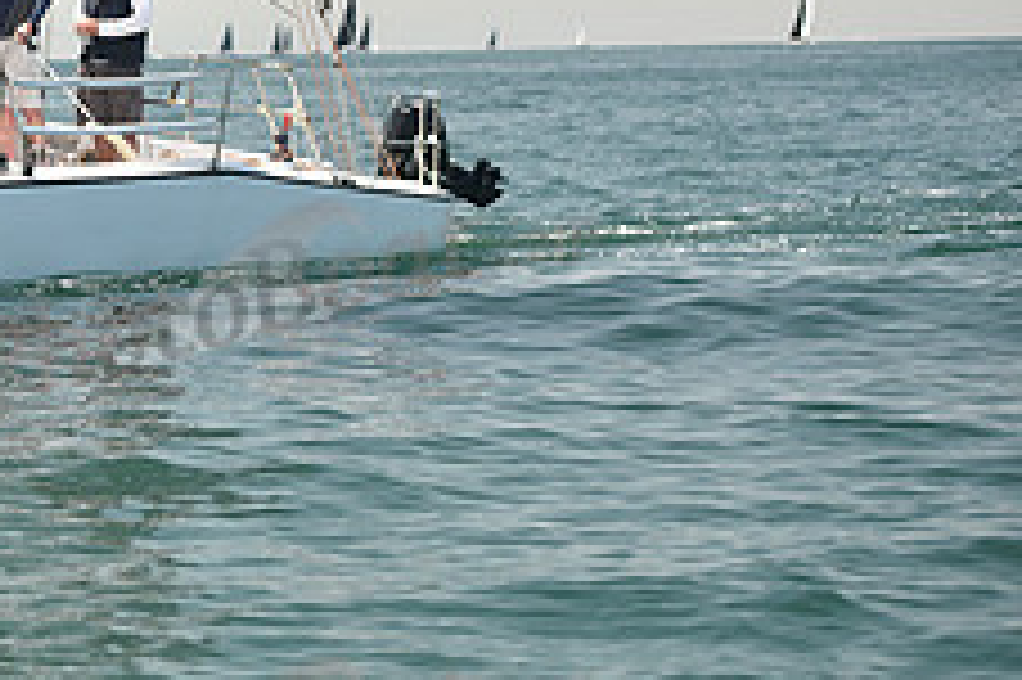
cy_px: 124
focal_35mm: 179
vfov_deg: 7.6
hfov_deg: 11.2
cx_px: -266
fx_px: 5078
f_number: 3.2
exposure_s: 1/800
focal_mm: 70
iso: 250
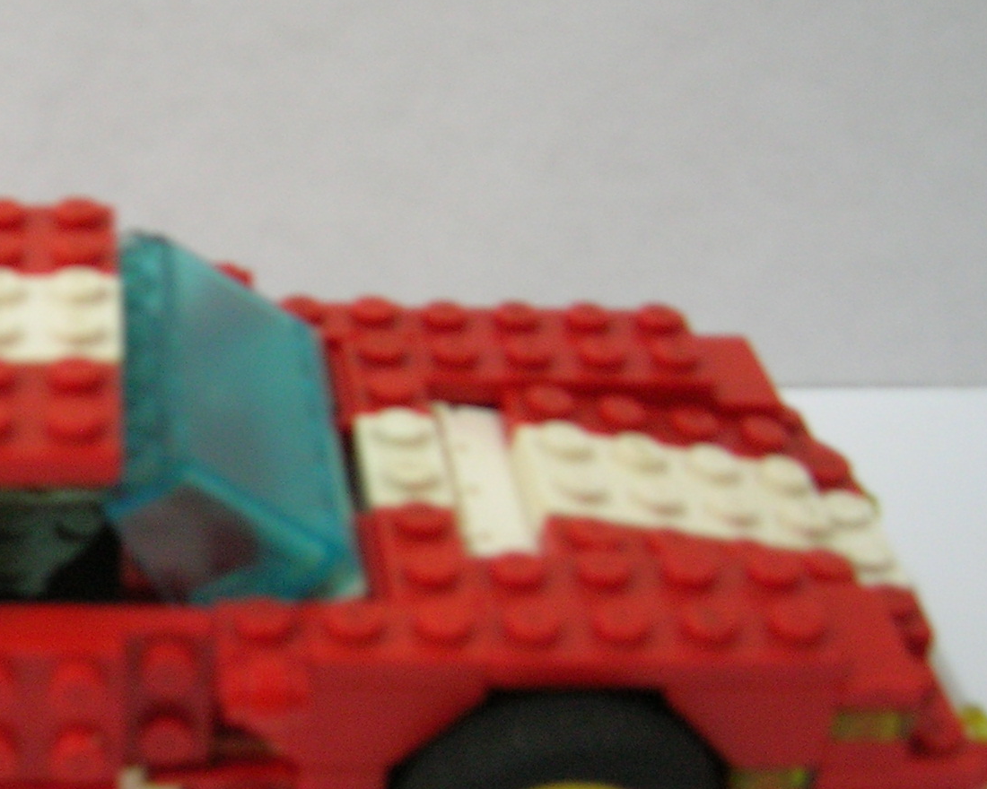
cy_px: 483
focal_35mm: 69
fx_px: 2016
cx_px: 59
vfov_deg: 22.1
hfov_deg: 26.4
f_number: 2.9
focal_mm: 5.7
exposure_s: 1/4.6
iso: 100
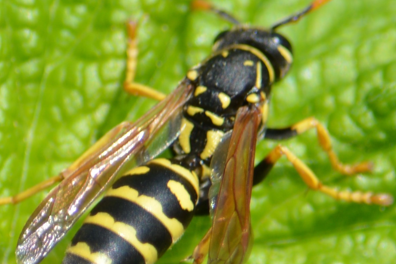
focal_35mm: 858
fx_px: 9436
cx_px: 220
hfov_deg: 2.4
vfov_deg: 1.6
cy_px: 175
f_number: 8
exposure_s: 1/160
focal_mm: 300
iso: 100
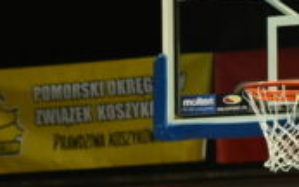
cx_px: -123
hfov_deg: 5.1
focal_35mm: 411
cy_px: 429
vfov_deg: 3.2
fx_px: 3348
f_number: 2.8
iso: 4000
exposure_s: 1/2000
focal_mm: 70
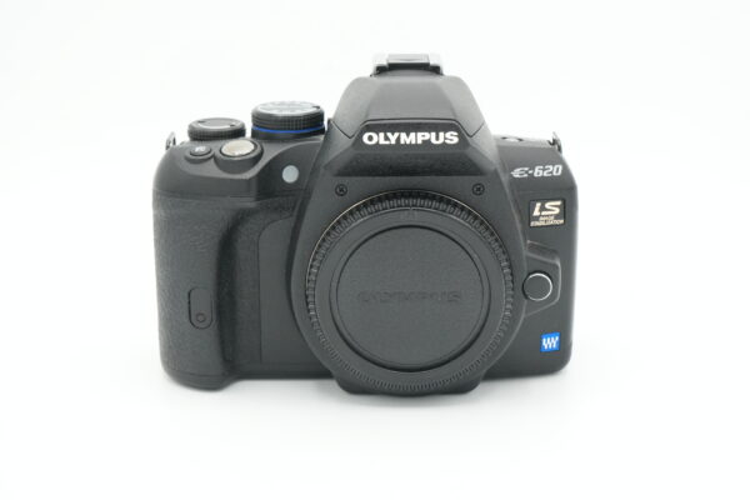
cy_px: 250
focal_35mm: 68
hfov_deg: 29.9
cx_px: 375
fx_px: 1406
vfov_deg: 20.2
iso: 1600
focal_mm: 45
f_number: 13
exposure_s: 1/250
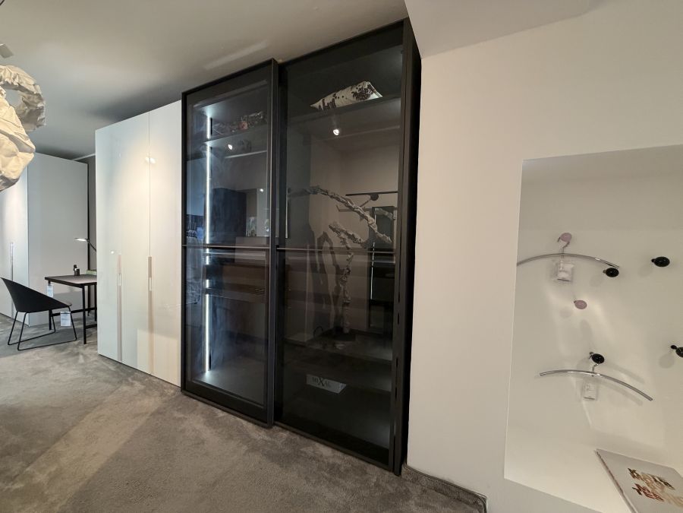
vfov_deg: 85.7
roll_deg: -1.1
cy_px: 256
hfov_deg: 102.1
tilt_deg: -3.0
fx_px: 276
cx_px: 342
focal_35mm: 14
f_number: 2.2
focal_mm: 2.22
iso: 400
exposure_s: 1/50
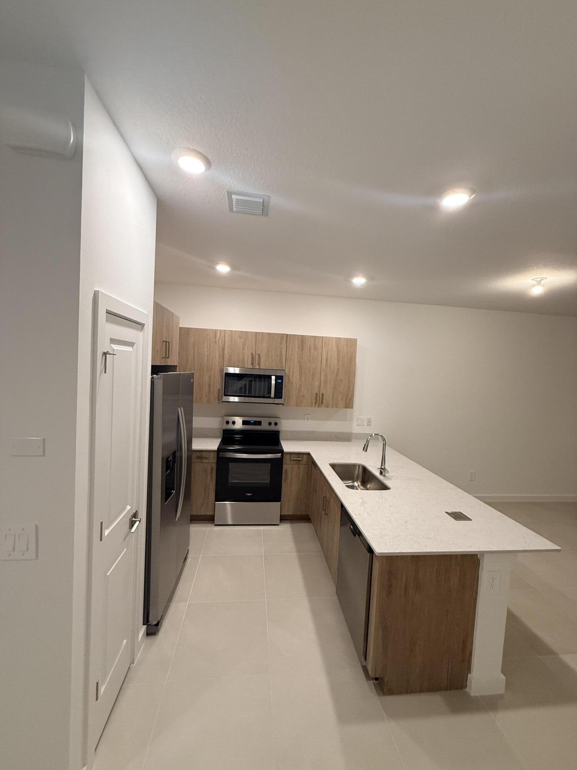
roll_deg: -3.5
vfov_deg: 102.1
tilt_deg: -2.6
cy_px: 385
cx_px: 288
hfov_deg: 85.7
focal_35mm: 14
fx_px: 311
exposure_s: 1/120
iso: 320
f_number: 2.2
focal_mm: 2.22
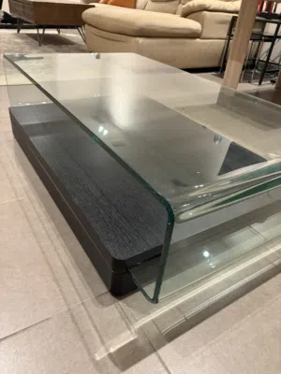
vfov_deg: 67.3
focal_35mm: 26
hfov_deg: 53.1
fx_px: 281
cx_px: 140
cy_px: 187
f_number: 1.6
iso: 400
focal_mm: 5.96
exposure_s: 1/50
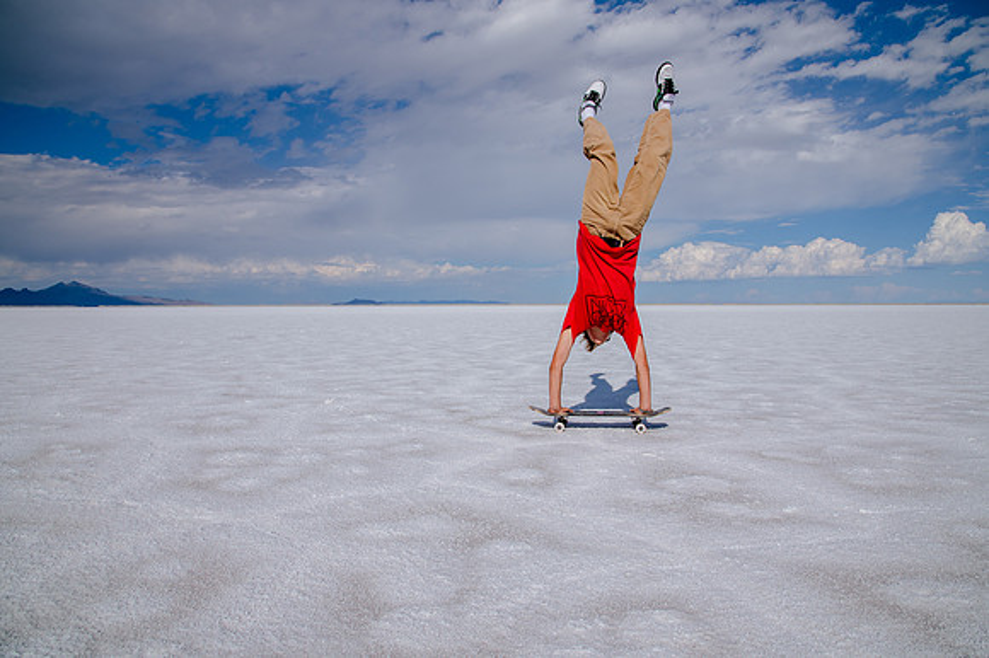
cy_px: 329
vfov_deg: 51.6
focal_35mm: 25
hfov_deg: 72.0
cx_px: 504
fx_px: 681
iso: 250
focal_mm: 24
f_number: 10
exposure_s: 1/1250
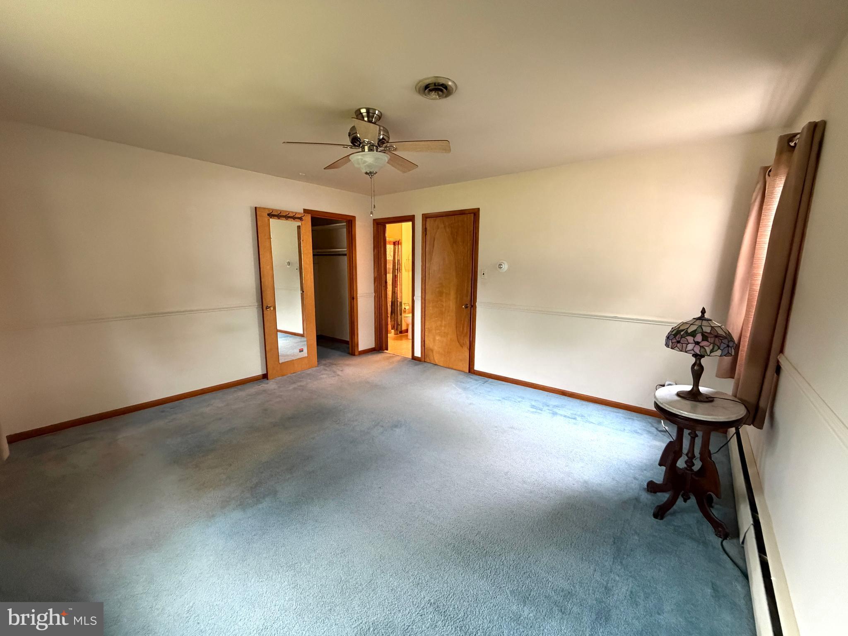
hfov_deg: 102.1
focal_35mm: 14
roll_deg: +0.2
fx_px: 343
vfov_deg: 85.7
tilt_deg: -9.6
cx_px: 424
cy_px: 318
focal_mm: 2.22
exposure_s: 1/60
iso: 640
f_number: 2.2
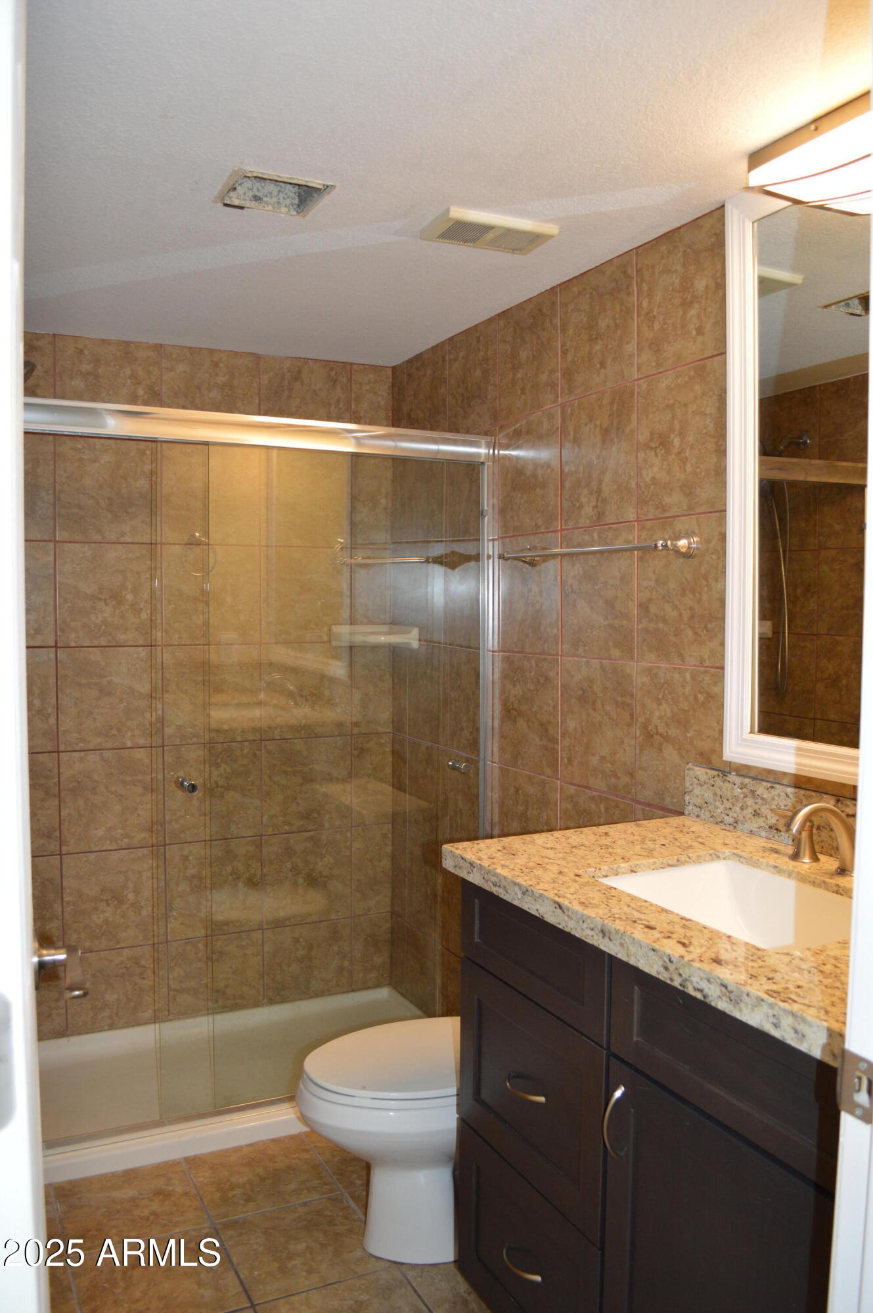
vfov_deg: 67.4
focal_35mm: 27
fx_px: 984
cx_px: 436
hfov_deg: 47.8
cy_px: 656
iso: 400
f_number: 3.5
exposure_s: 1/60
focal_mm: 18
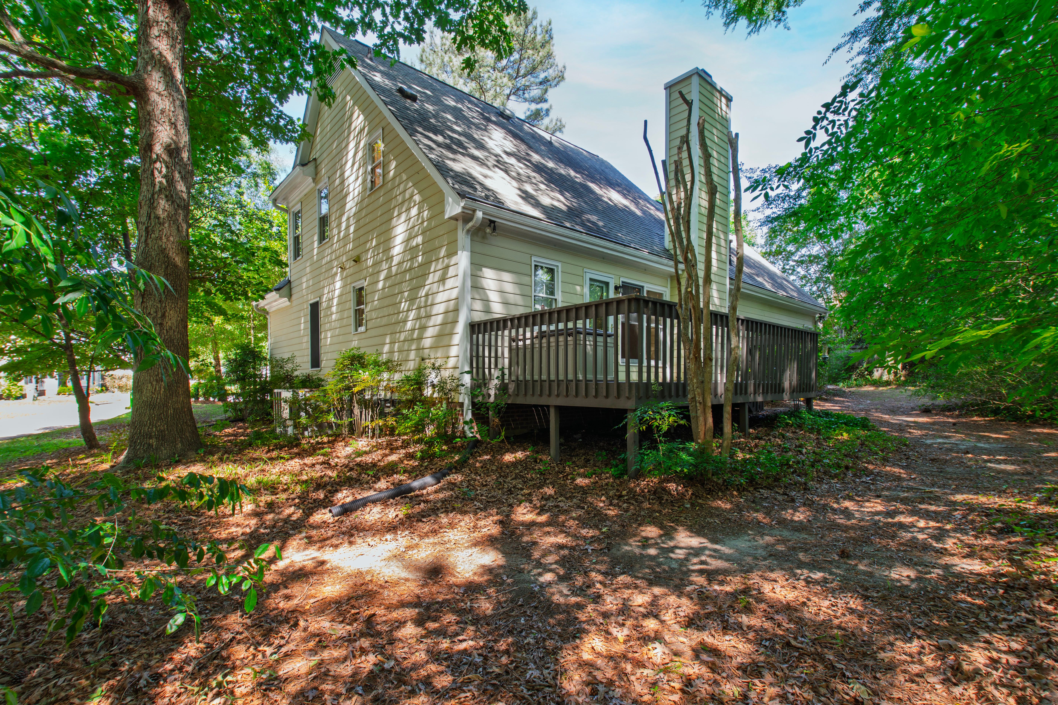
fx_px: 441
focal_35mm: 15
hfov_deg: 100.4
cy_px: 352
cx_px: 529
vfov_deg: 77.3
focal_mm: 10
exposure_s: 1/10
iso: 100
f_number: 8
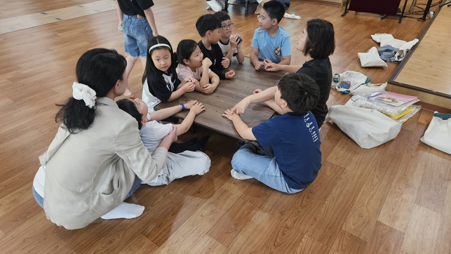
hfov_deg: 71.9
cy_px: 117
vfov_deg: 44.4
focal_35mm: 26
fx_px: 311
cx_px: 219
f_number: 1.8
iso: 250
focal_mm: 5.4
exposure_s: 1/120
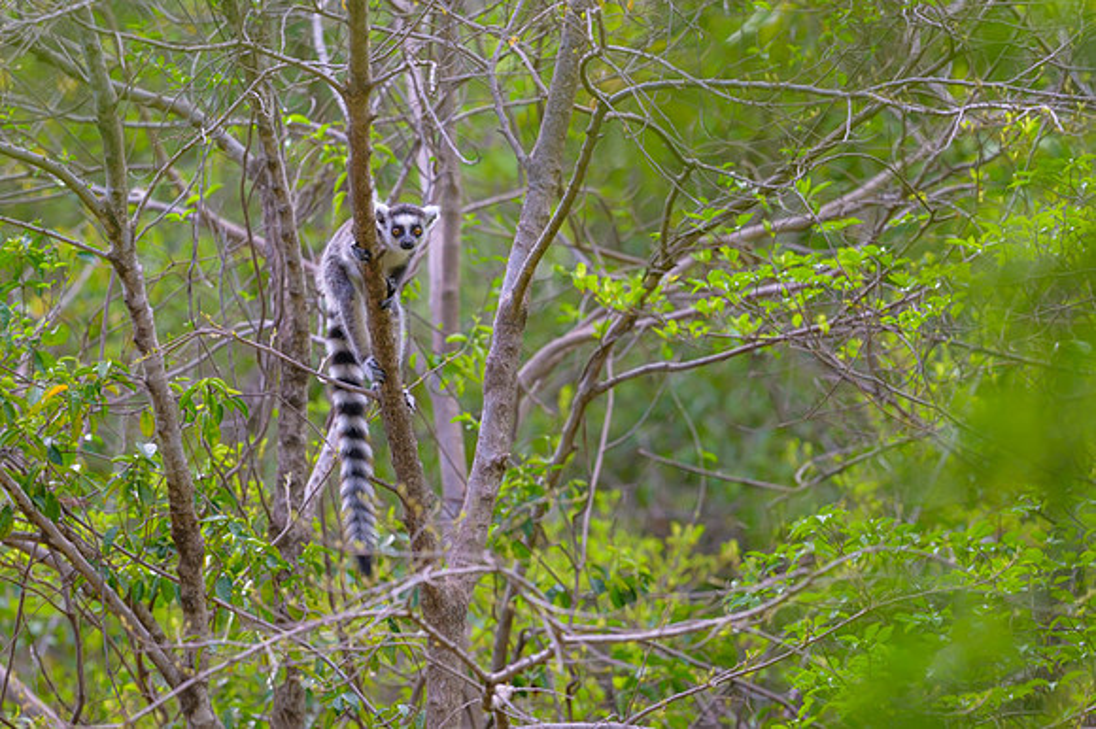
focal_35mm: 500
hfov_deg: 4.1
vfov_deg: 2.7
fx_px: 15222
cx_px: 411
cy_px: 278
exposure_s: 1/1250
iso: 800
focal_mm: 400
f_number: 4
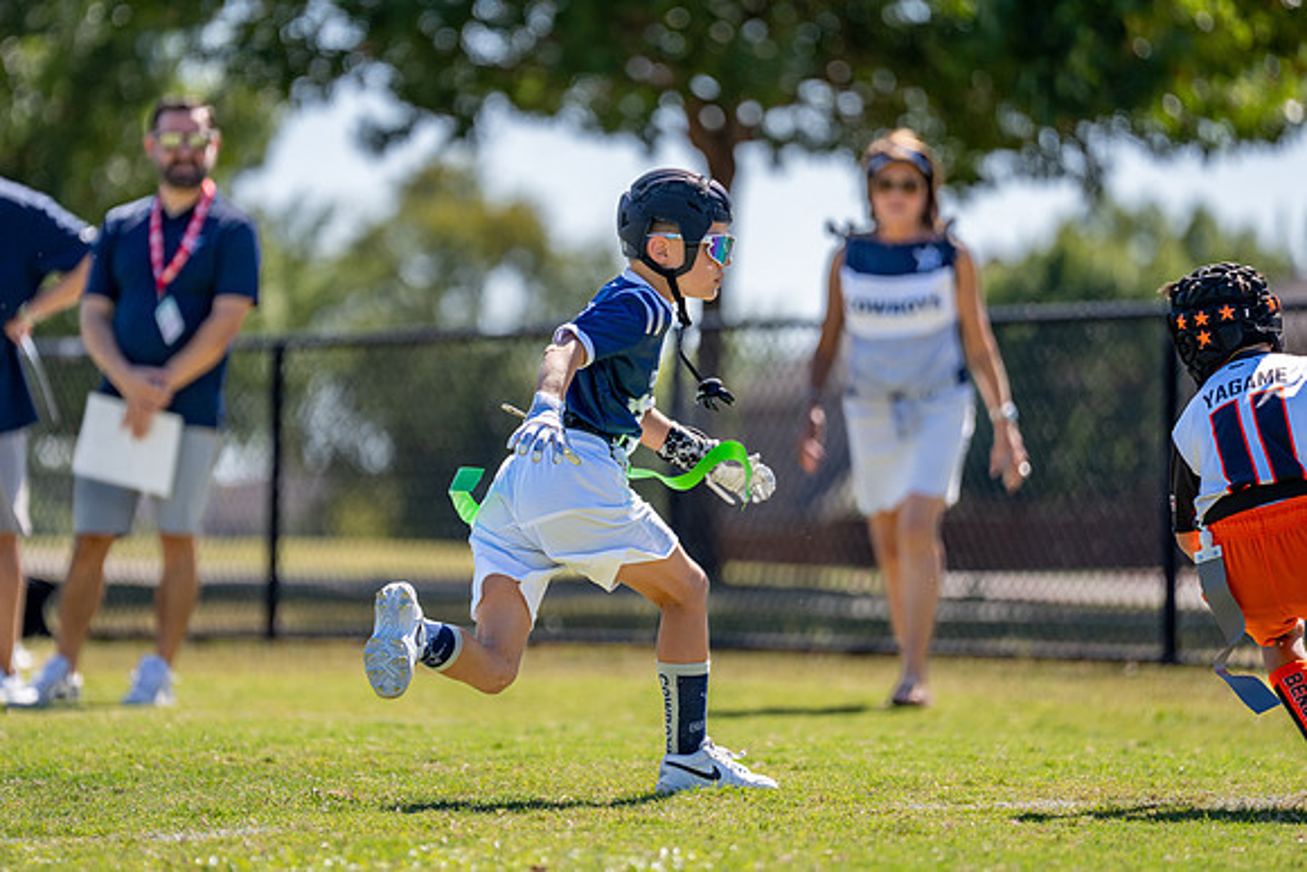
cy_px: 369
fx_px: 8485
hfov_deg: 8.8
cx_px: 615
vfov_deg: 5.9
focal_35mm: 234
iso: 160
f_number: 2.8
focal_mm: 200
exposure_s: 1/2000
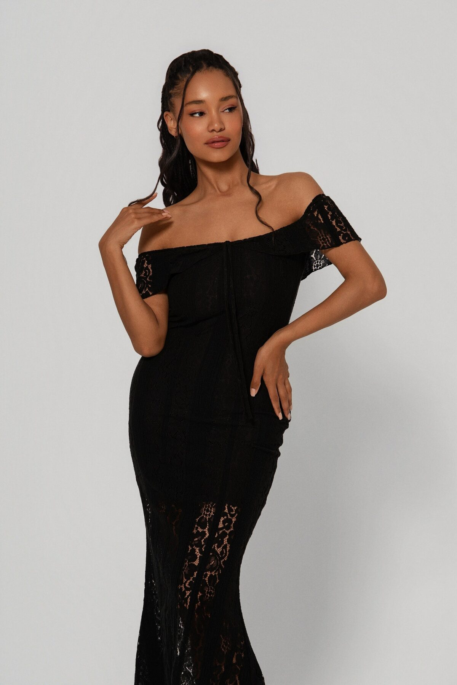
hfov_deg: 13.3
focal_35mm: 103
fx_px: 1961
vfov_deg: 19.8
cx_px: 228
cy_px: 342
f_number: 9
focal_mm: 103
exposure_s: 1/160
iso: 100
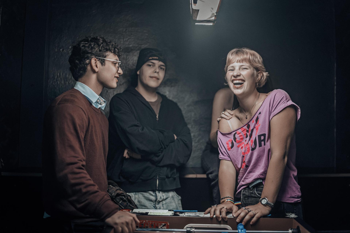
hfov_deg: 54.4
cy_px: 116
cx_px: 175
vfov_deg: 37.9
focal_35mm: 35
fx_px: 340
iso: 400
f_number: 1.2
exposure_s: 1/50
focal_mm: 35
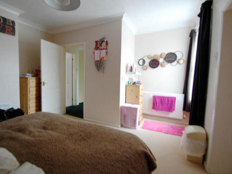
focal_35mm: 17
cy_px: 87
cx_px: 98
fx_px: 114
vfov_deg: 74.7
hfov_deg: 90.3
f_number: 3.5
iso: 800
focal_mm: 10
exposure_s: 1/20
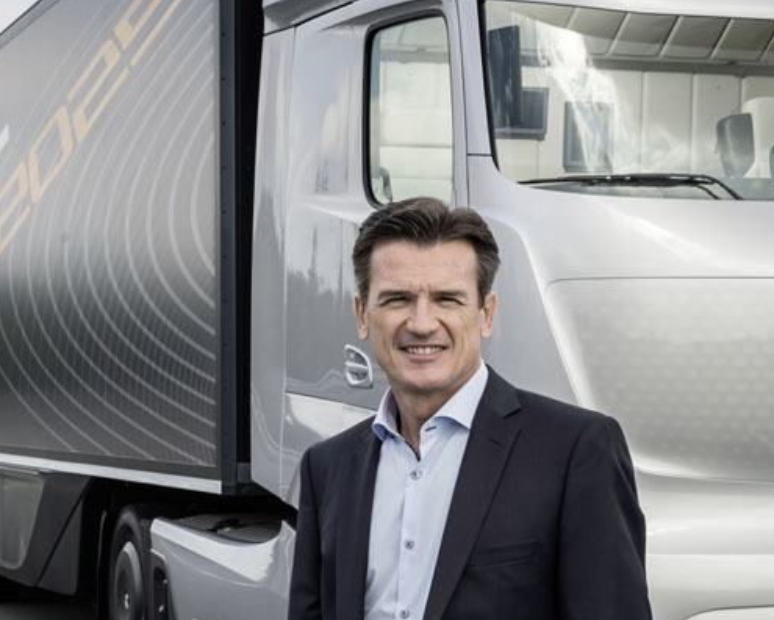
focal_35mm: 97
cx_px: 342
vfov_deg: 15.8
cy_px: 432
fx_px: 2222
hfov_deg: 19.8
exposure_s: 1/125
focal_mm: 40
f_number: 13
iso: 200
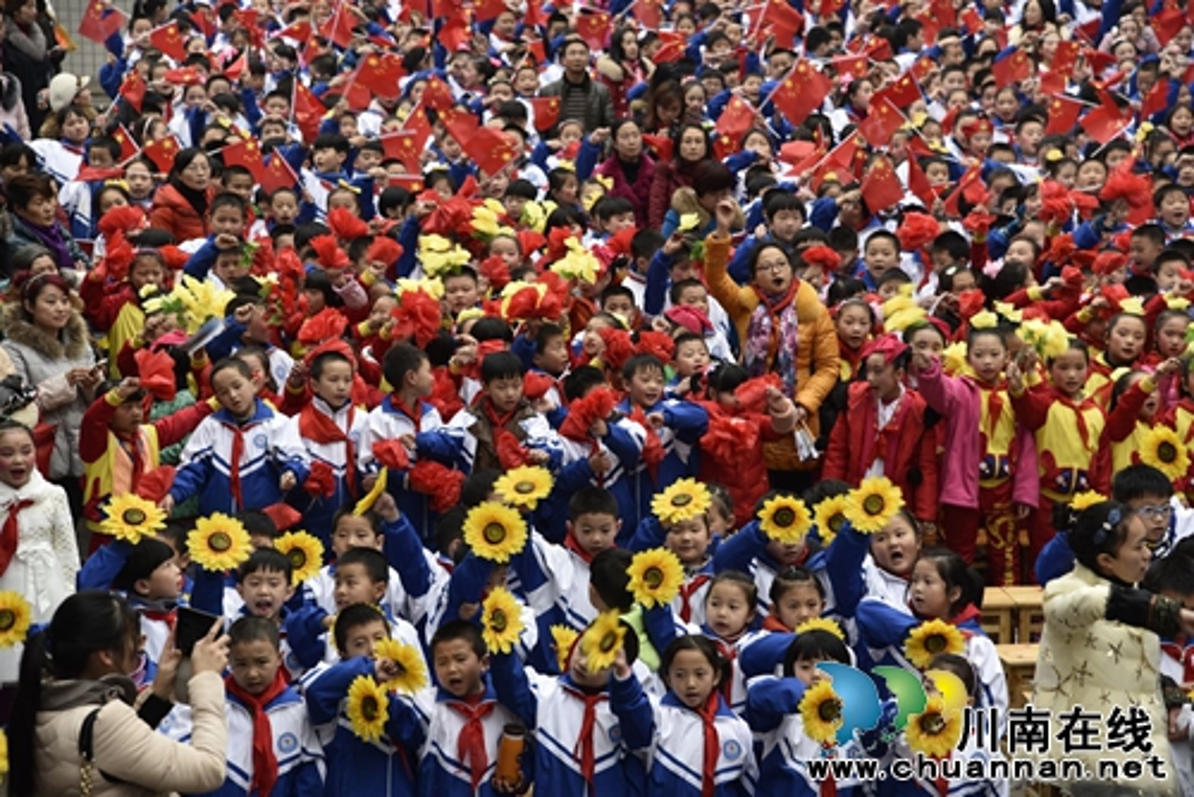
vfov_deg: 13.1
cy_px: 398
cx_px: 597
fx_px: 3484
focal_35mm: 105
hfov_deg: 19.4
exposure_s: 1/125
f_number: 5.6
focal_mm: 105
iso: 400
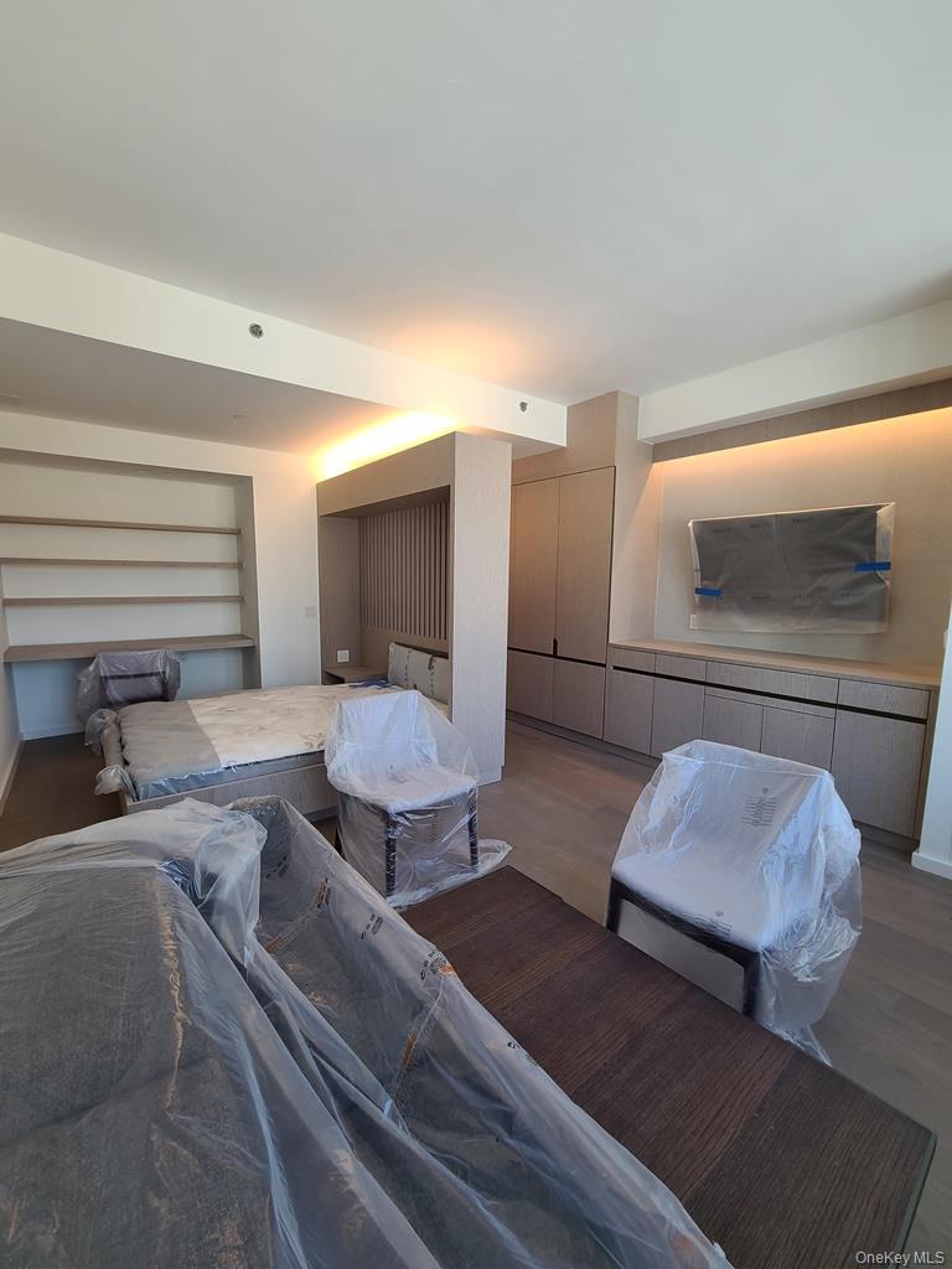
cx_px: 476
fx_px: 477
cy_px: 634
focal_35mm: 13
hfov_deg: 89.9
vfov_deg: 106.2
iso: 80
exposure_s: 1/59
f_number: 2.2
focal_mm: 2.2
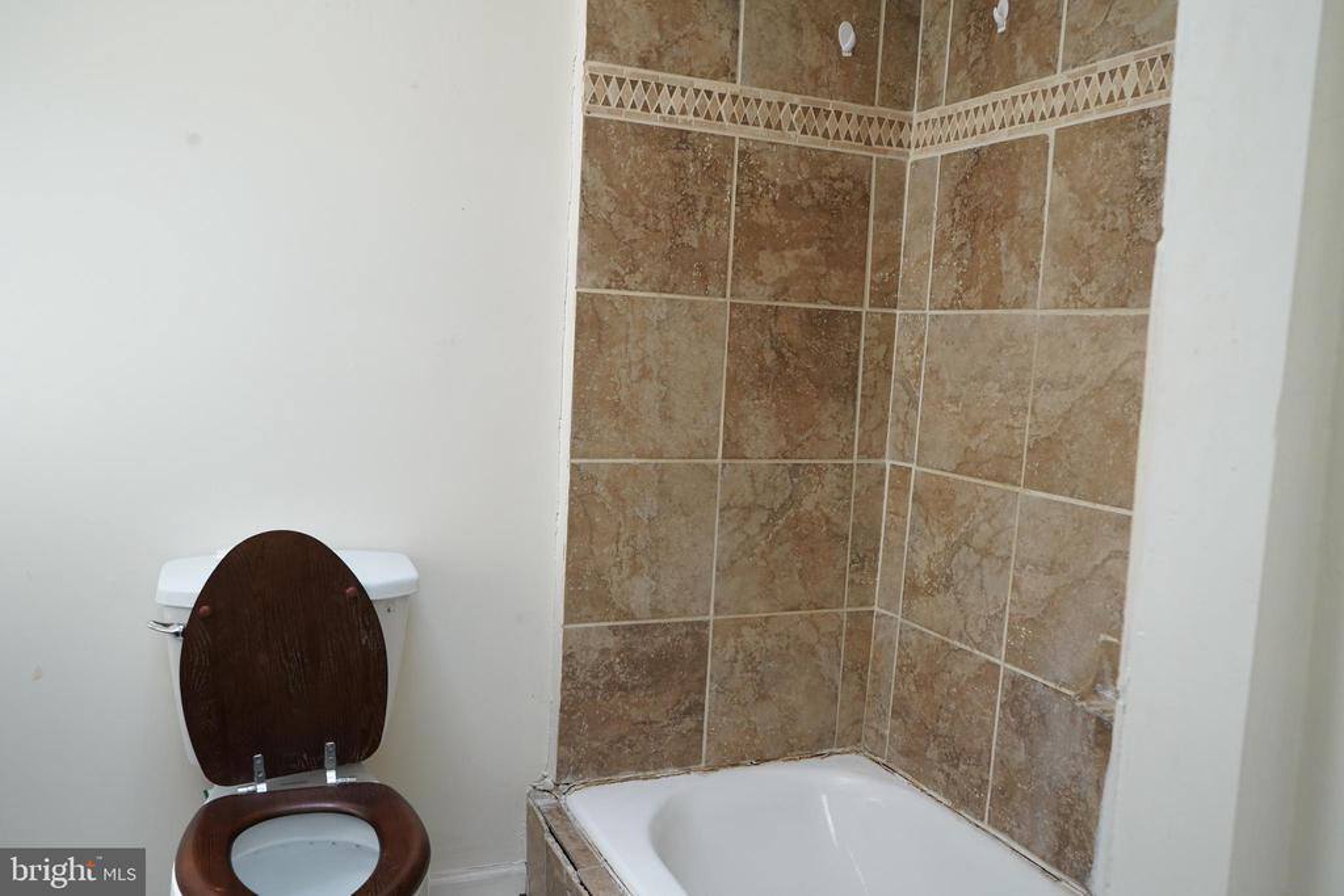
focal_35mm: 28
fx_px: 1045
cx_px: 672
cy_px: 448
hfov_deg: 65.5
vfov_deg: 46.4
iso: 2500
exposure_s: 1/160
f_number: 8
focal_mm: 28
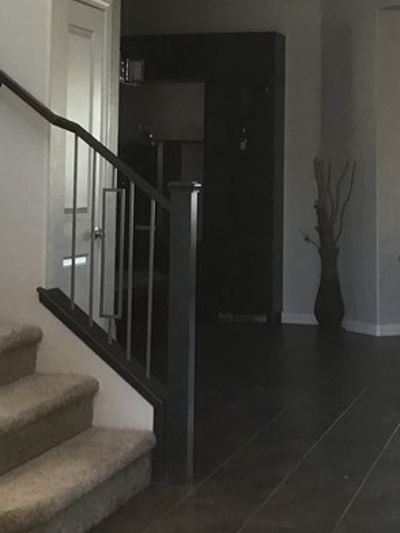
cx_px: 151
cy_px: 67
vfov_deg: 23.6
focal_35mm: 81
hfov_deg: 18.2
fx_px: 1248
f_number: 2.4
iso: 64
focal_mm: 3.3
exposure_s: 1/30
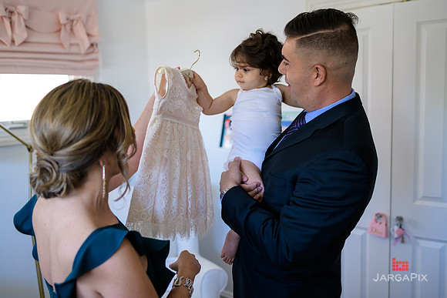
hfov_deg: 54.4
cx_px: 224
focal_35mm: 35
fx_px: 435
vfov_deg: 37.9
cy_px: 149
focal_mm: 35
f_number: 2
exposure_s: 1/125
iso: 500
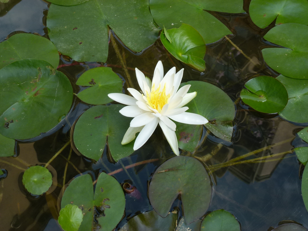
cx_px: 154
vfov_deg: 25.7
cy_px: 116
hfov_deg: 33.8
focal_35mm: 57
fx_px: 507
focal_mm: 10.1
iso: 100
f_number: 4.4
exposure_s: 1/100
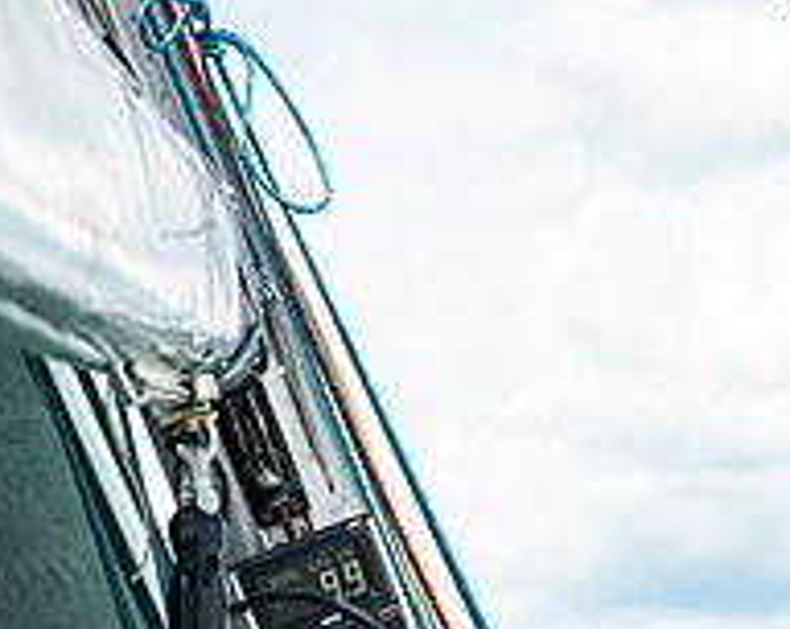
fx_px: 6163
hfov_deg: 7.3
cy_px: 880
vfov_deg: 5.8
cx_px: 393
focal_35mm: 264
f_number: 5
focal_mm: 120
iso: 250
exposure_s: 1/1250
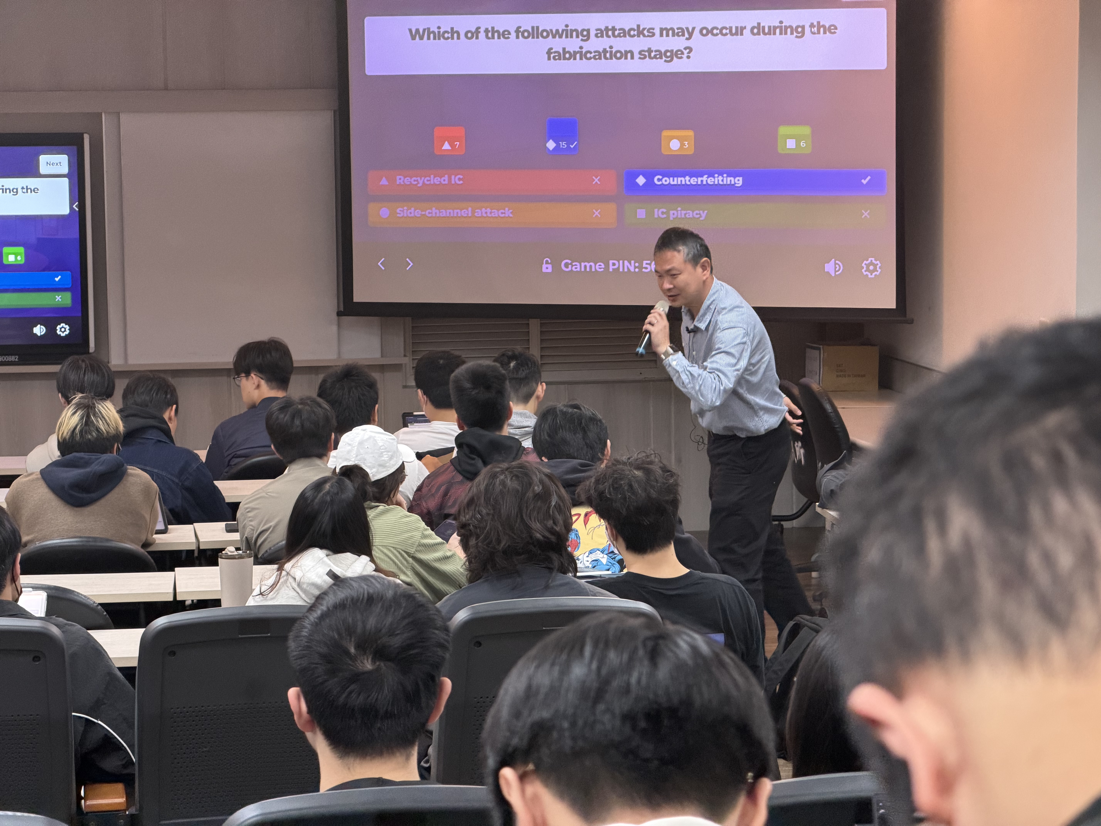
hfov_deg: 19.6
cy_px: 413
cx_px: 550
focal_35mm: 100
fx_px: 3181
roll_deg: +1.0
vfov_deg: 14.8
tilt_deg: -5.9
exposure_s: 1/60
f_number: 2.8
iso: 500
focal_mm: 16.89
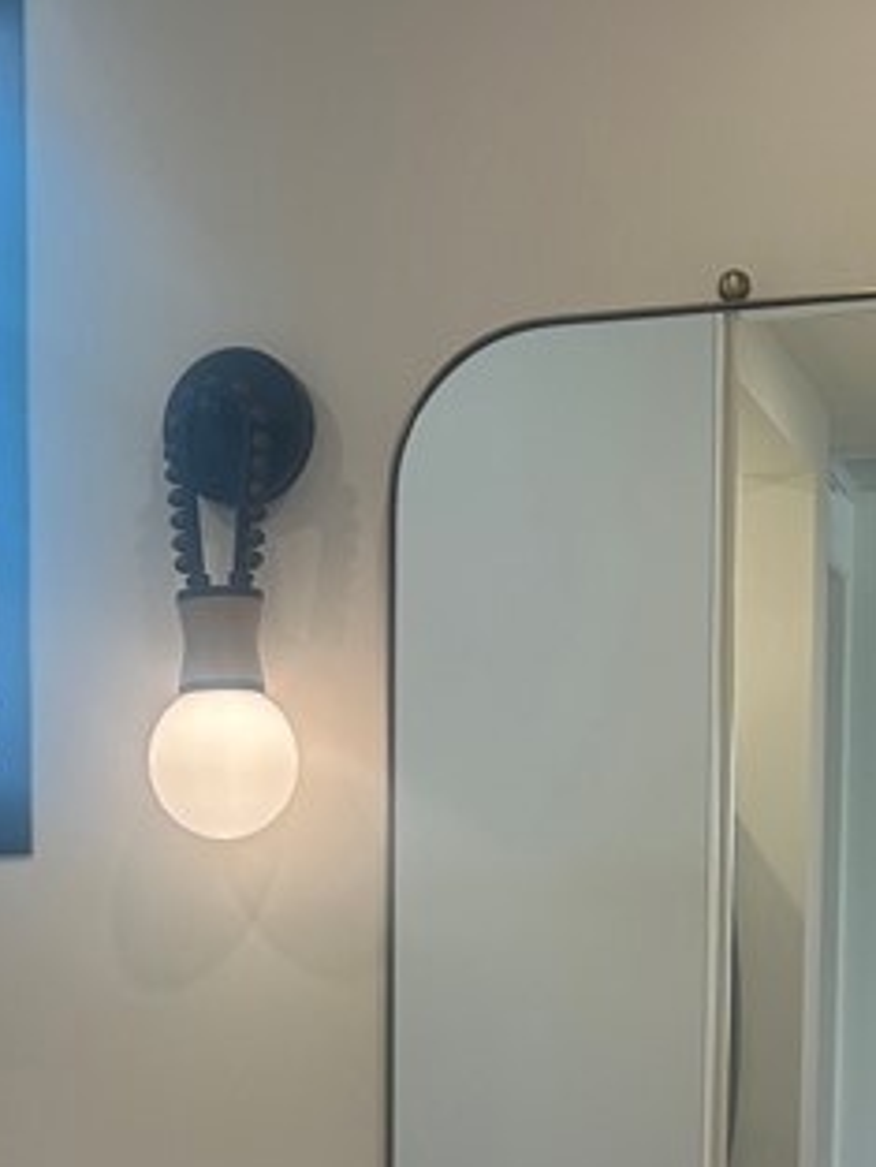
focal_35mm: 85
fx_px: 2866
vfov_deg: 21.7
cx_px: 313
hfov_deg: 17.3
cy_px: 1309
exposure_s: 1/161
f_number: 1.5
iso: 64
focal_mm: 5.7
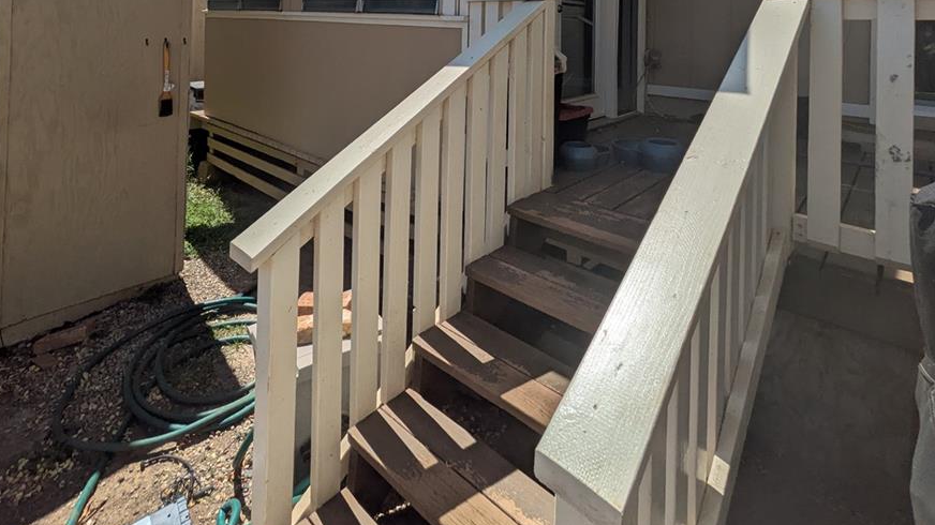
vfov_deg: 46.0
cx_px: 458
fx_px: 521
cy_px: 14
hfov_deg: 83.8
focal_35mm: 21
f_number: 2.2
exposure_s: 1/4367
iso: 49
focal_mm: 1.83
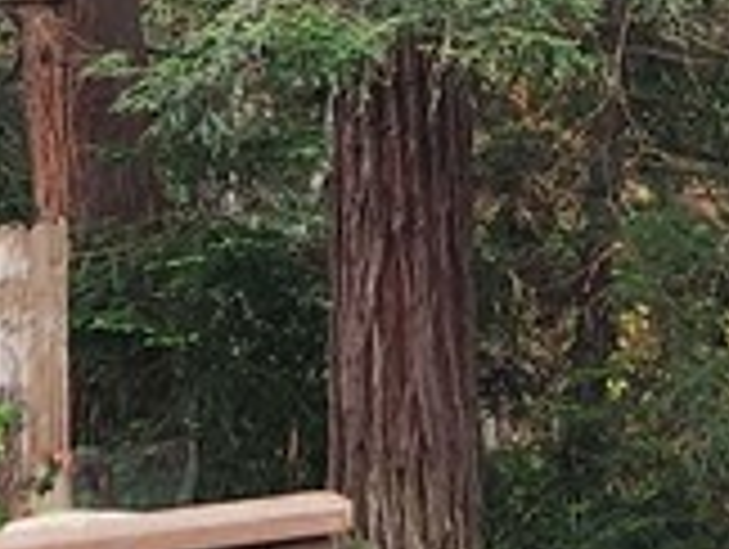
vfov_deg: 9.6
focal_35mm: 145
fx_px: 3058
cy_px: -518
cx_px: 855
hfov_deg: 13.3
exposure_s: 1/180
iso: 125
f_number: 1.8
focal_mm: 5.4
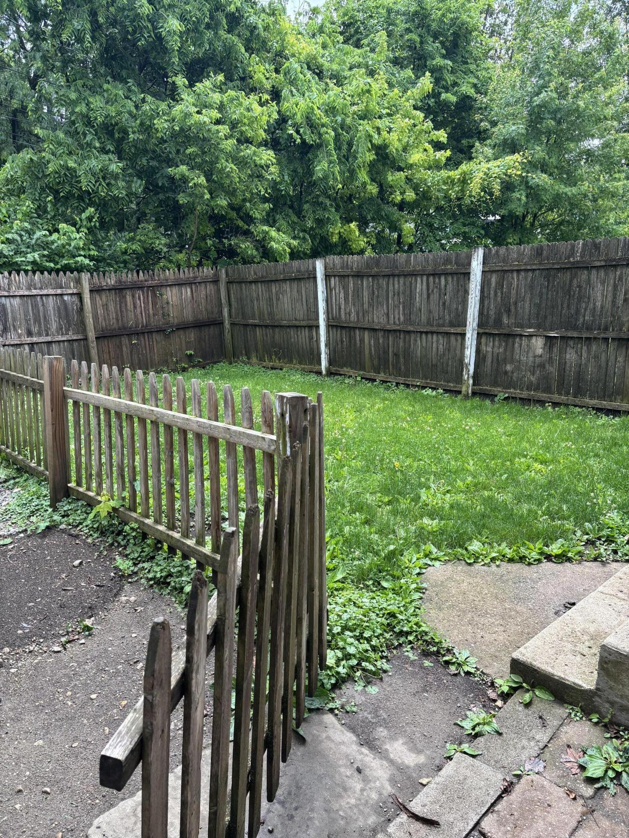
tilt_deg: -13.2
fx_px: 630
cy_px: 419
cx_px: 314
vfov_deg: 67.3
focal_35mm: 26
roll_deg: +0.4
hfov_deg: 53.1
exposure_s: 1/565
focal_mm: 5.96
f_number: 1.6
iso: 50
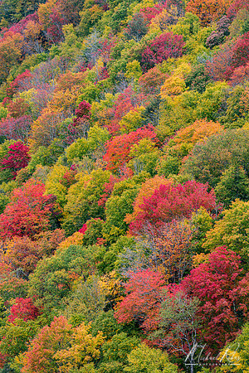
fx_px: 2075
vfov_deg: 10.3
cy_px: 186
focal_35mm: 200
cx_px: 124
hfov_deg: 6.9
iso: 100
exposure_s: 1/30
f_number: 8
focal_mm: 200
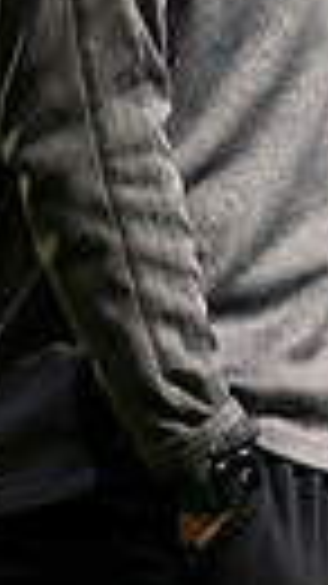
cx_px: 1056
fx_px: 28843
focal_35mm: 1863
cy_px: 7
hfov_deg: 0.7
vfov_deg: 1.2
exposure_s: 1/1000
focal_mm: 400
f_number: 3.2
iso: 4000
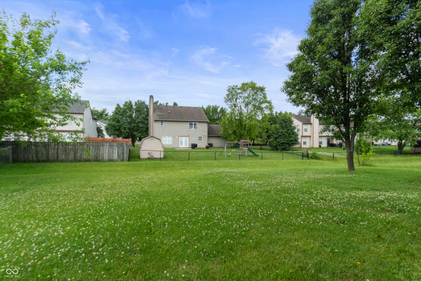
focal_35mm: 18
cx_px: 210
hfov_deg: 90.0
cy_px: 140
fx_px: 210
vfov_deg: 67.4
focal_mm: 12
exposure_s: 1/320
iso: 250
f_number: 9
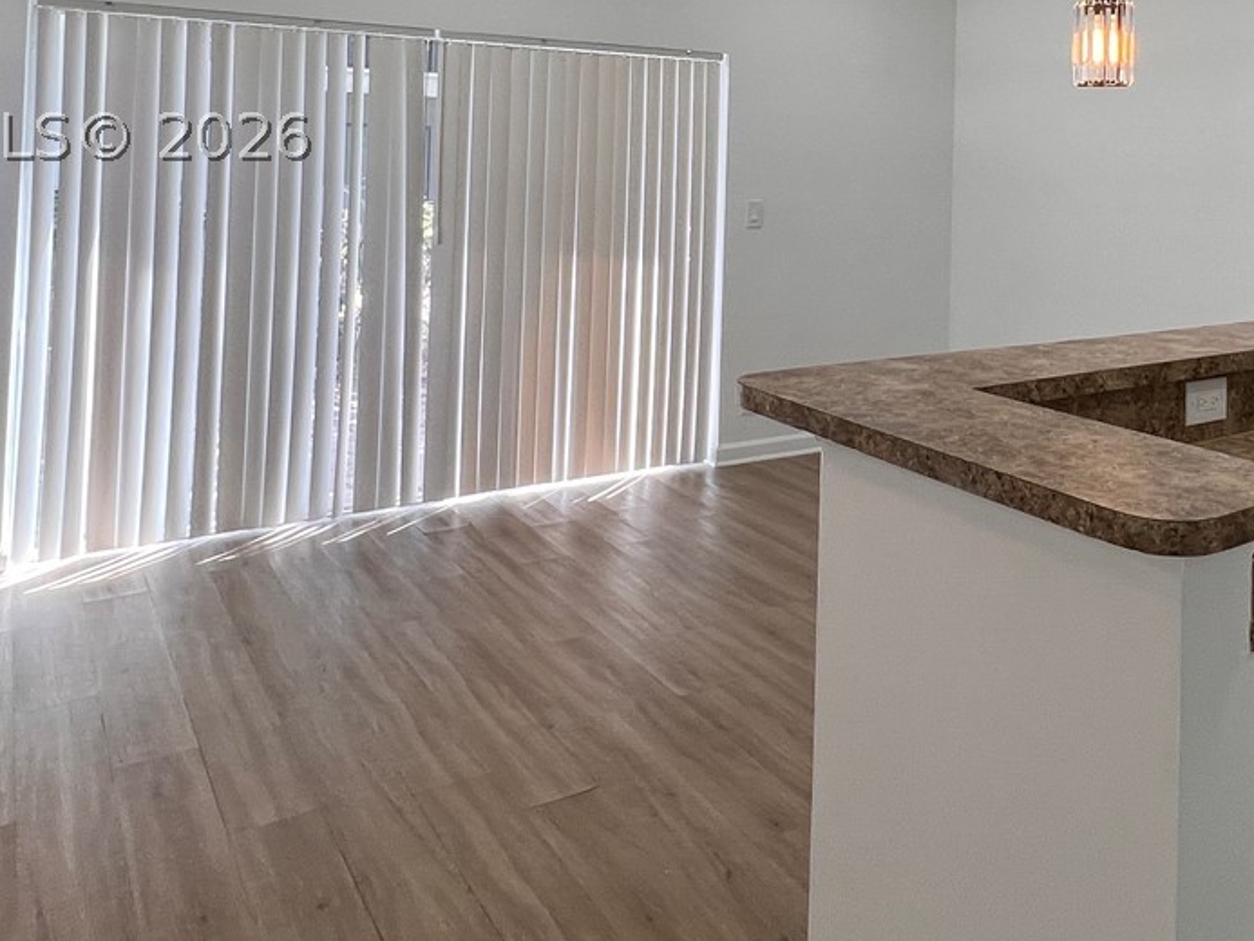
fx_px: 1087
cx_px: 865
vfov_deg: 43.6
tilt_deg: +0.9
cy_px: 136
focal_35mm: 30
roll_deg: -2.7
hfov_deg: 58.2
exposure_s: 1/120
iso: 64
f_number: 1.8
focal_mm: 1.57
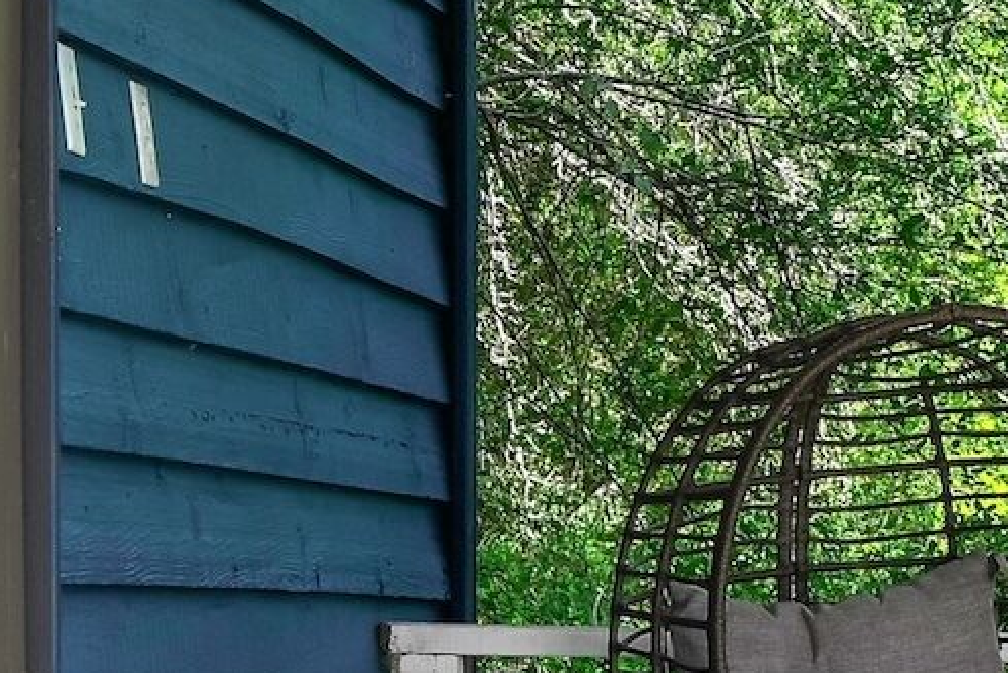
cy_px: 282
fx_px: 7058
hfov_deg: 8.1
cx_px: 1130
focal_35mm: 252
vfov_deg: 5.5
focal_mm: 50
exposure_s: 1/125
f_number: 7.1
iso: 100
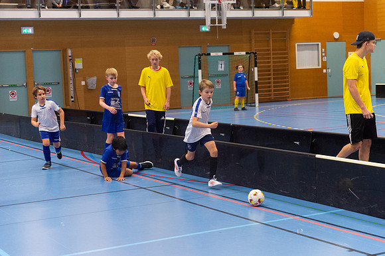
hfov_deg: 28.9
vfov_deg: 19.4
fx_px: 748
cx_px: 192
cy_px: 128
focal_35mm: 70
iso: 6400
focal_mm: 70
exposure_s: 1/400
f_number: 3.5
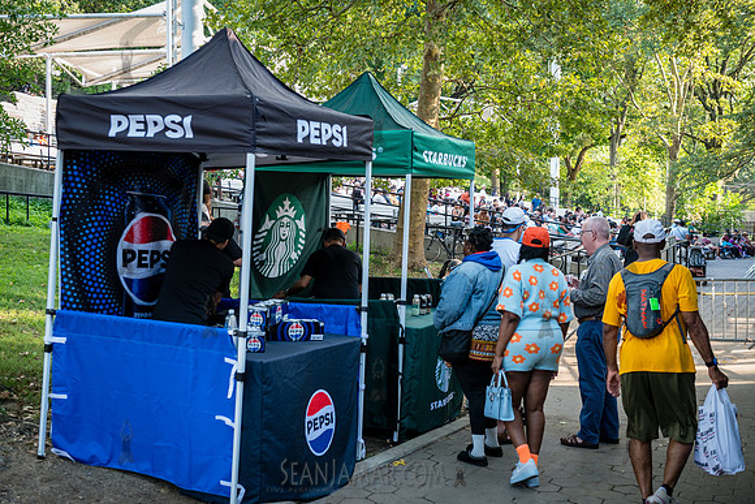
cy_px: 252
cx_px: 378
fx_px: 923
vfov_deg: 30.5
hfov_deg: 44.5
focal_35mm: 44
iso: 1000
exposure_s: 1/160
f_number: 4.5
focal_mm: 44
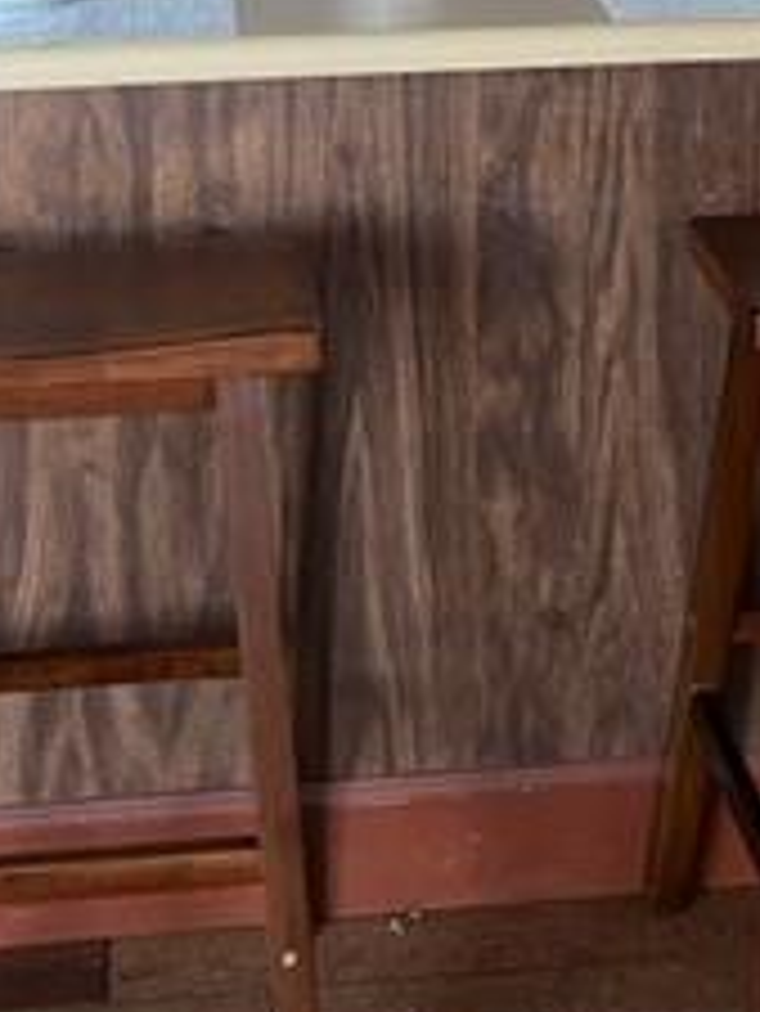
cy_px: -288
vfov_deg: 23.4
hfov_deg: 19.9
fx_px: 2164
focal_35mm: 74
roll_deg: +0.4
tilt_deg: -8.3
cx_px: 409
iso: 160
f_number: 1.6
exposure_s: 1/60
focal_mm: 5.1
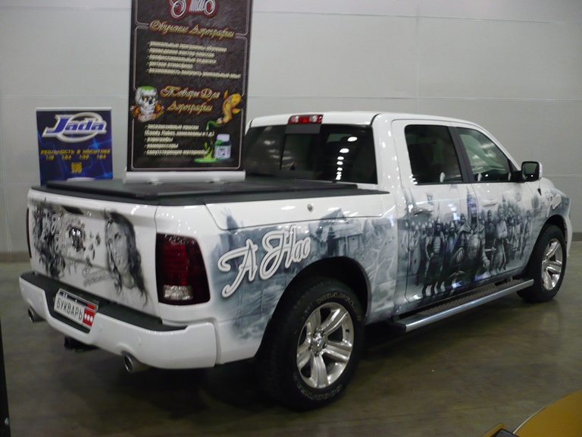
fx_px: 588
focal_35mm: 35
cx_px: 291
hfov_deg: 52.6
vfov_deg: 40.7
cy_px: 218
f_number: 2.8
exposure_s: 1/8
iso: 200
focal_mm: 5.8
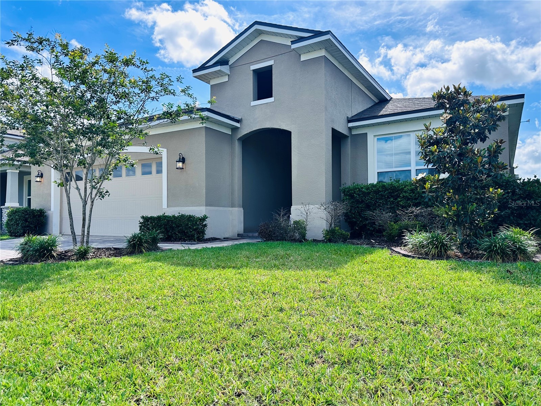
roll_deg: -0.1
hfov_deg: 71.6
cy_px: 203
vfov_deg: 56.8
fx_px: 375
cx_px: 270
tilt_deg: +1.4
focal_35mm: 24
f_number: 1.78
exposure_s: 1/2353
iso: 80
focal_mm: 6.86
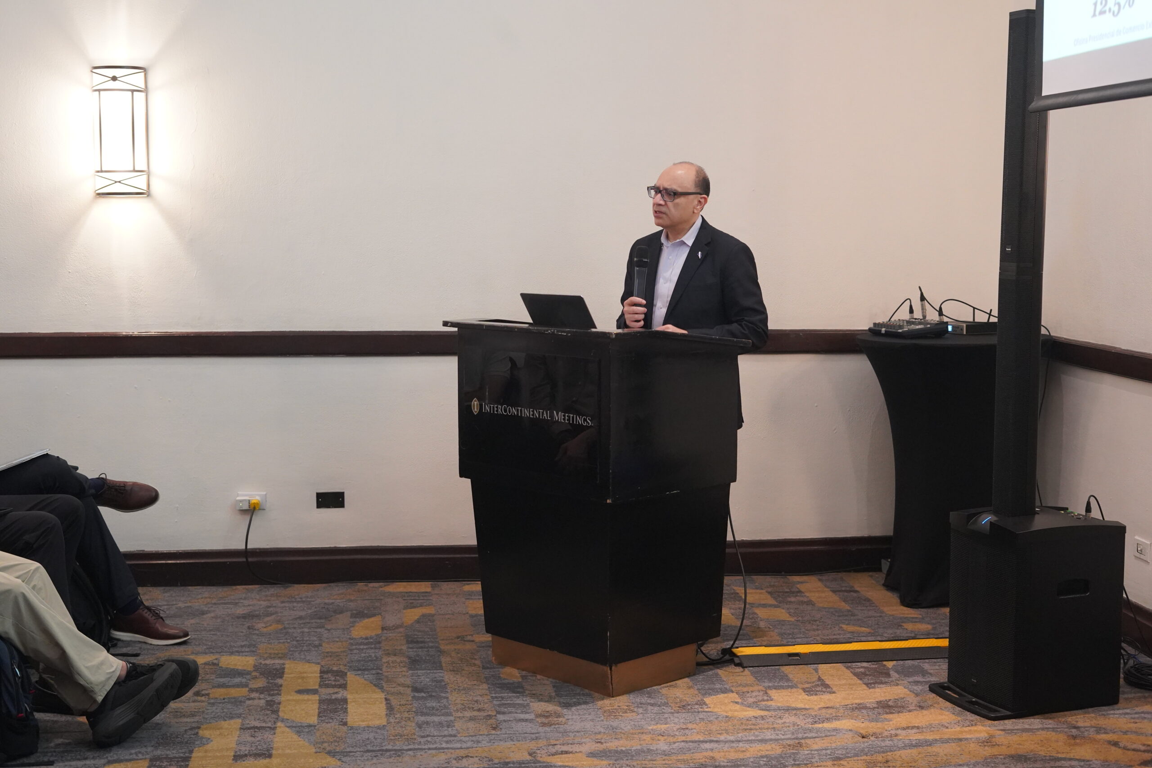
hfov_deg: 39.6
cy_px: 384
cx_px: 576
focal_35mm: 50
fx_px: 1600
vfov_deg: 27.0
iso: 6400
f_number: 4
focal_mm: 50
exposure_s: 1/160
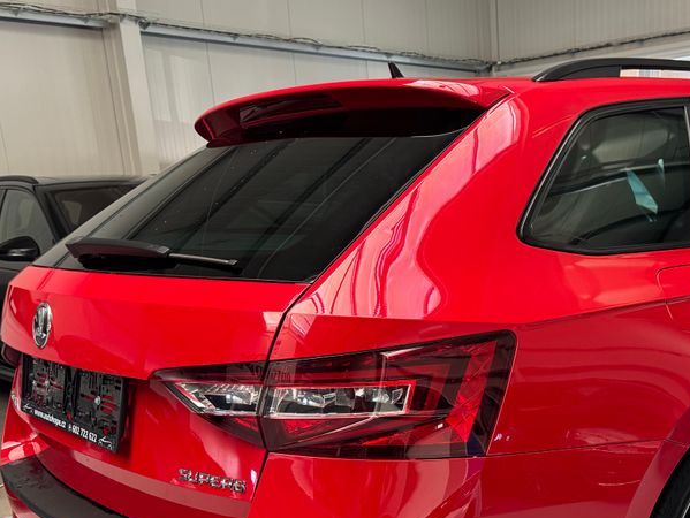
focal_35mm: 41
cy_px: 424
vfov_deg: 34.0
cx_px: 534
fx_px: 818
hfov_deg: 43.9
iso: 200
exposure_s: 1/63
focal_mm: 6.76
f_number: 1.78
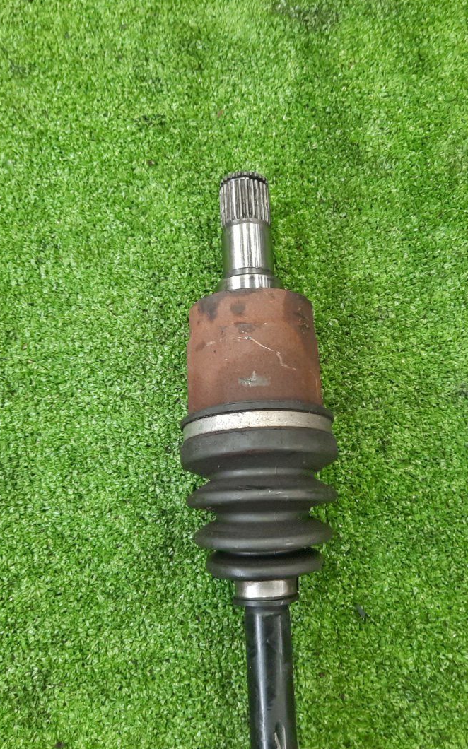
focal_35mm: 36
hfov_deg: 35.3
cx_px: 252
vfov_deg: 54.0
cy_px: 374
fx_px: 735
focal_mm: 4.6
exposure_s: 1/33
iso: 307
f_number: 2
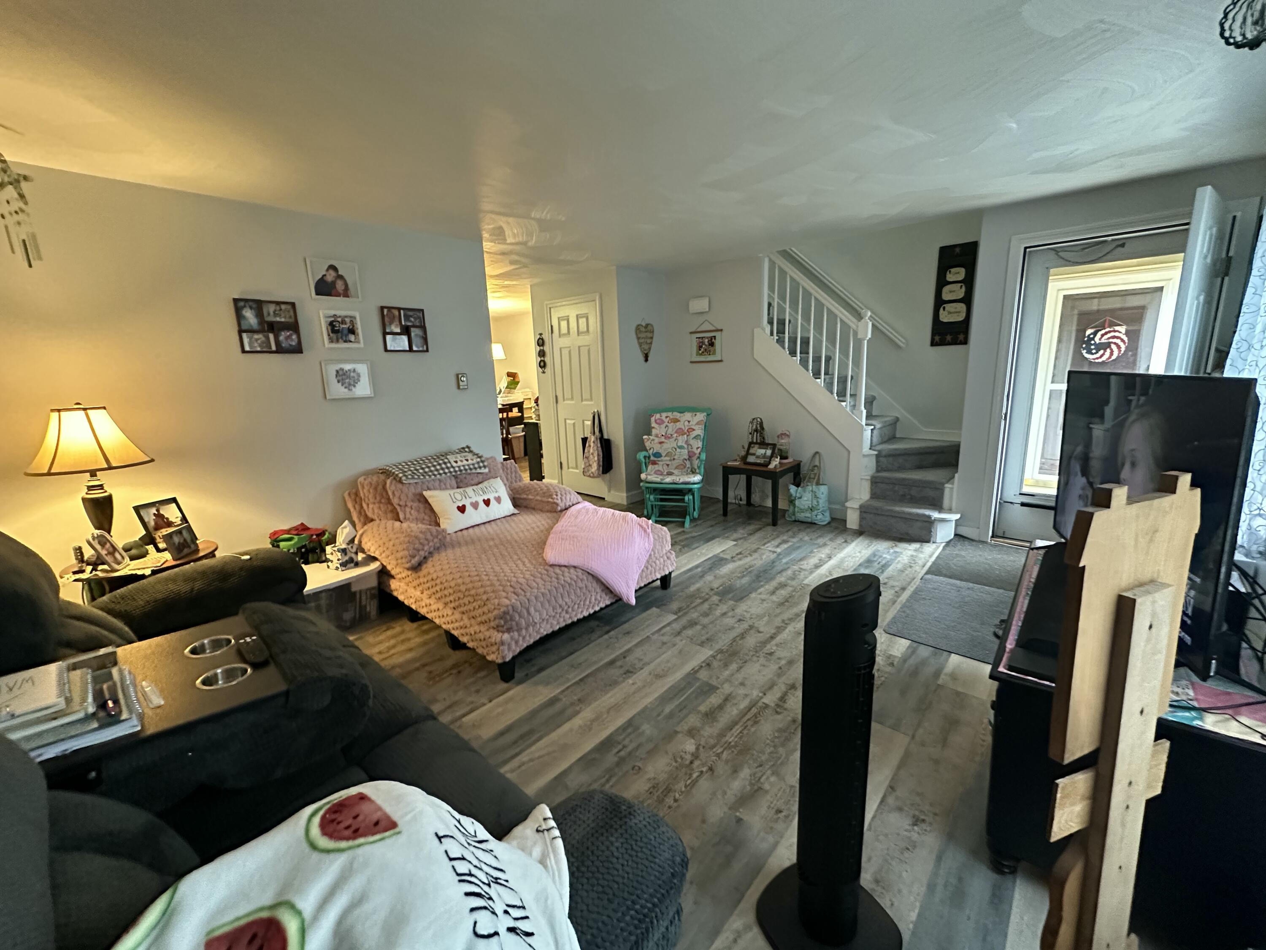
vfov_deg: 85.7
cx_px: 633
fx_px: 512
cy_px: 475
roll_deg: +2.1
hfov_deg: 102.1
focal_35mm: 14
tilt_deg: -11.9
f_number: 2.2
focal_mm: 2.22
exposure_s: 1/60
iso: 1000
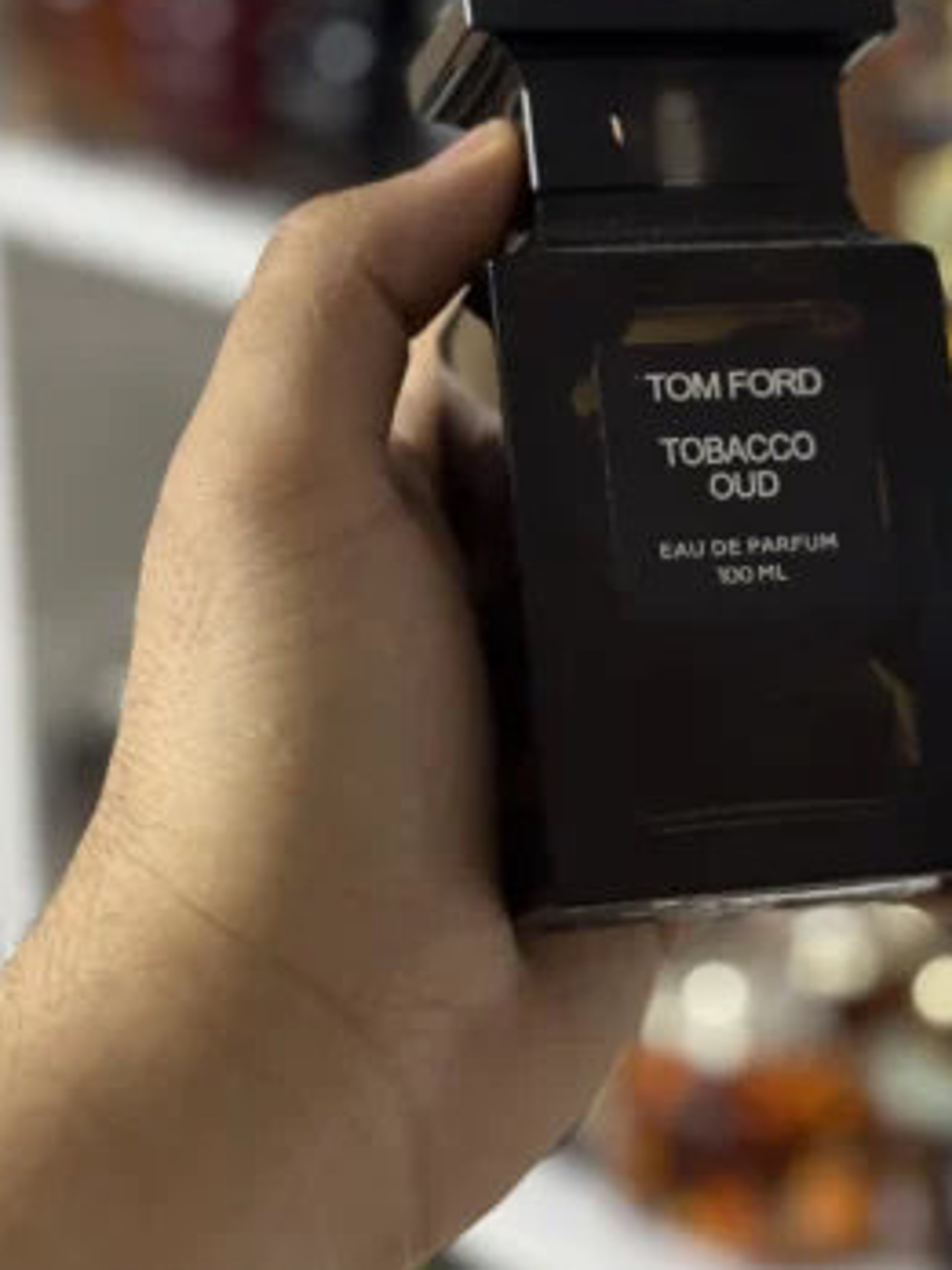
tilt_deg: -21.1
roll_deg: -1.5
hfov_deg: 18.5
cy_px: 440
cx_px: 719
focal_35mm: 79
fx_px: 2897
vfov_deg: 24.6
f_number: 1.78
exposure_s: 1/50
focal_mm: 6.76
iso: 250
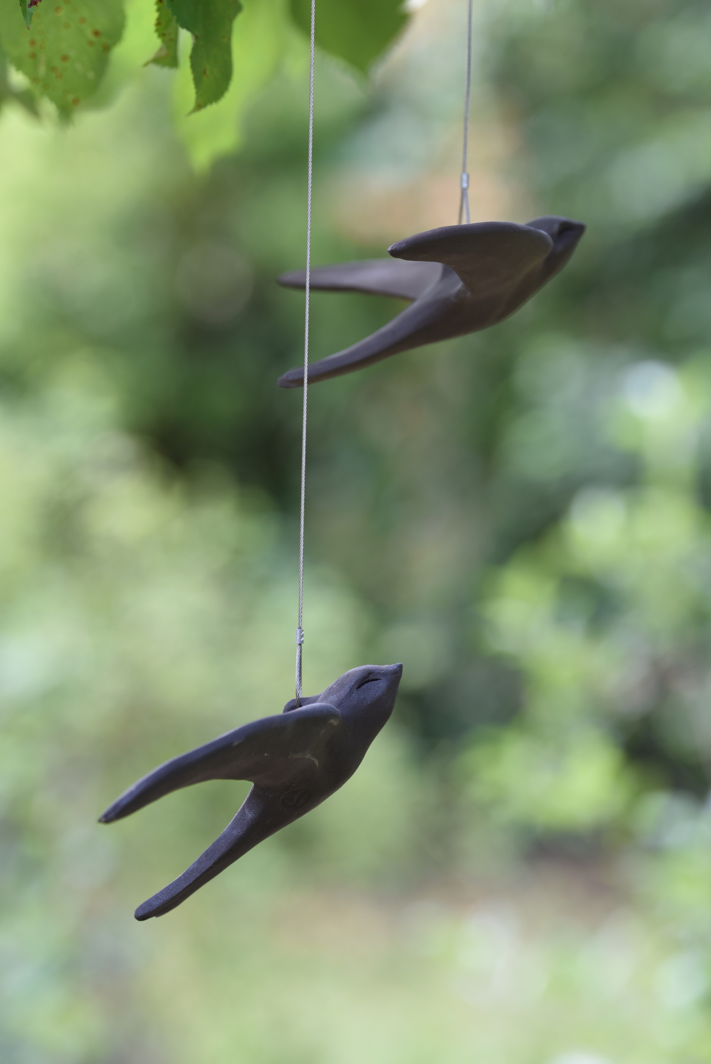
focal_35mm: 150
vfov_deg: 13.7
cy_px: 532
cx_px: 356
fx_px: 4439
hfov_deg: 9.2
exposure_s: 1/320
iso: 400
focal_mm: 150
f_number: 4.5
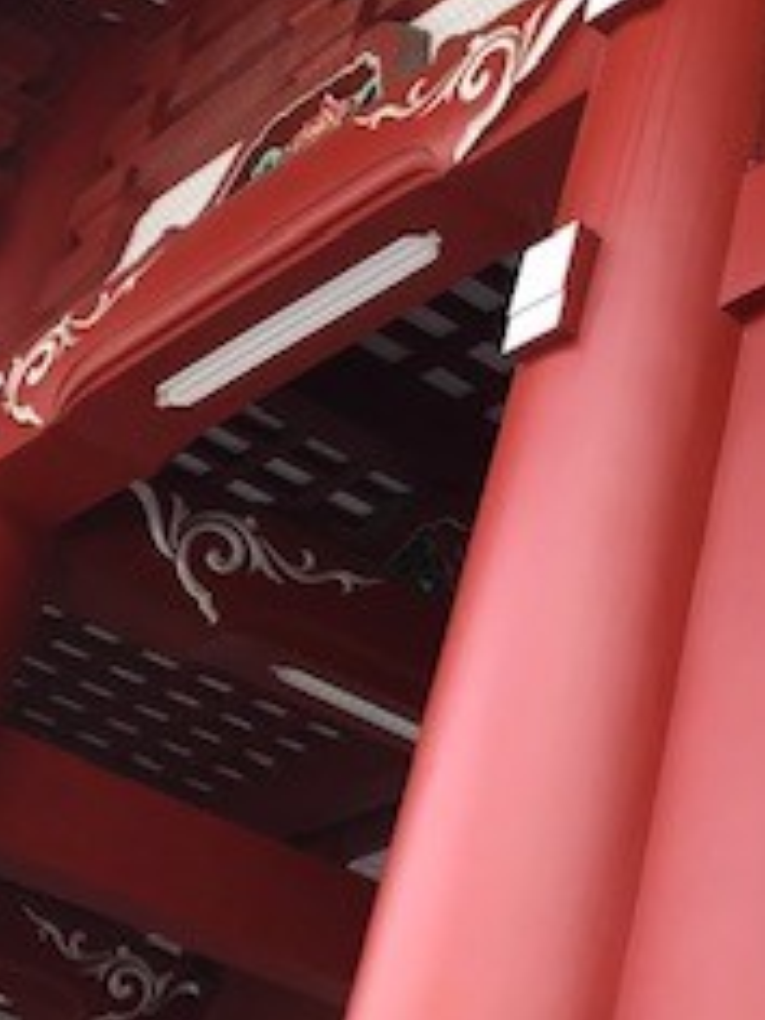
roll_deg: -5.5
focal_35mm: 76
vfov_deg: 24.7
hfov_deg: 18.2
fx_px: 2239
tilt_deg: +41.9
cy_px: 61
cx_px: 959
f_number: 1.8
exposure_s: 1/512
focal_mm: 3.99
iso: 20
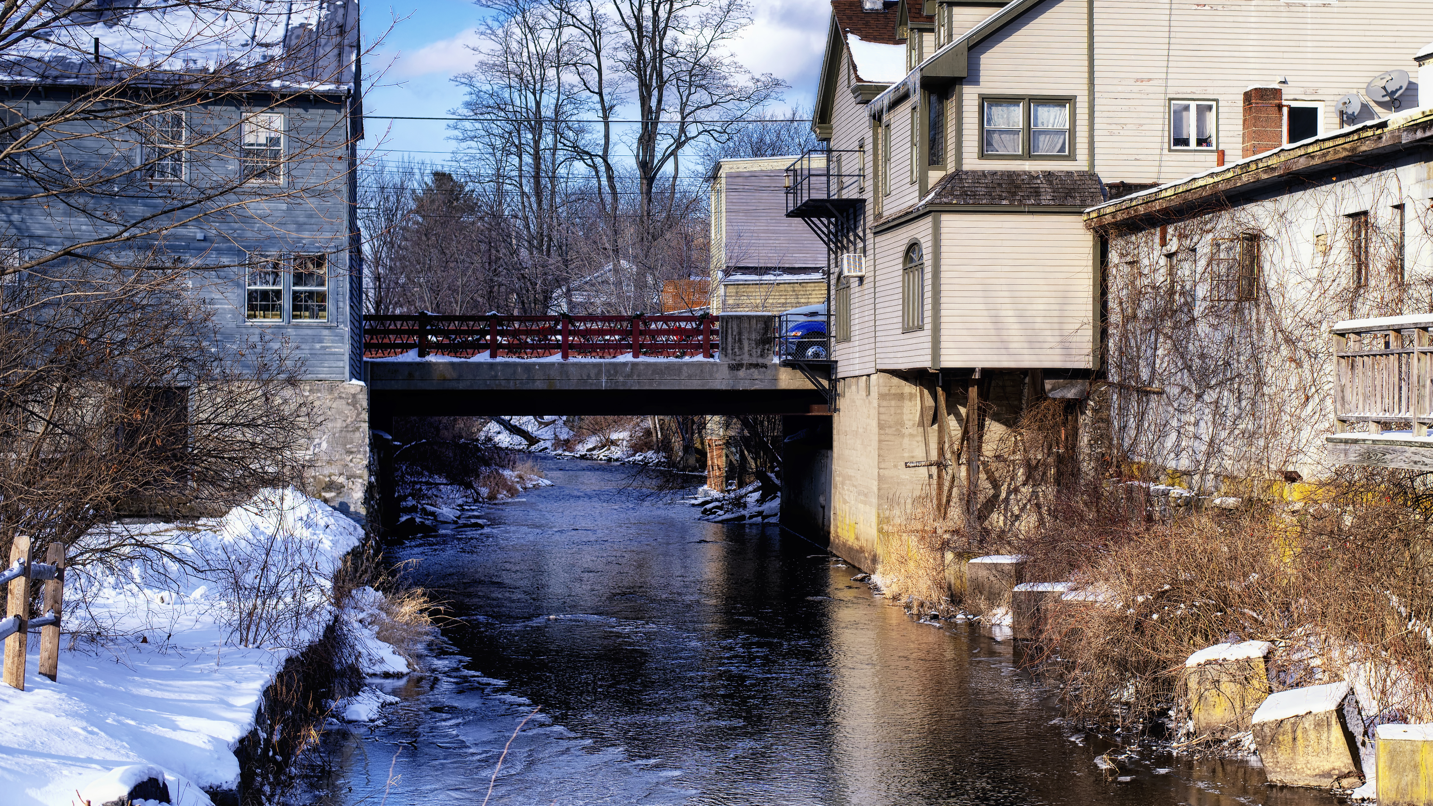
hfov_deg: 33.2
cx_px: 848
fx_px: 2394
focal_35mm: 63
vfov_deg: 19.1
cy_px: 316
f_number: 4.5
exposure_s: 1/1000
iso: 100
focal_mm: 50
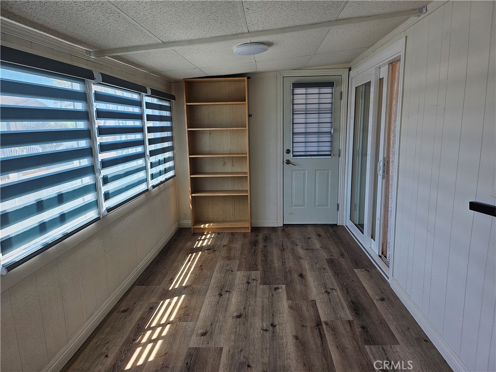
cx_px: 248
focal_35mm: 24
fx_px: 344
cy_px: 186
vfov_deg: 56.8
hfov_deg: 71.6
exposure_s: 1/151
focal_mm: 5
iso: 50
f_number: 1.8
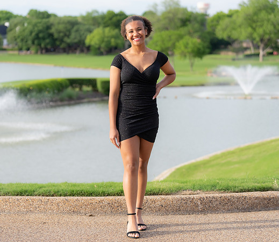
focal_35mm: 89
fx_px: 761
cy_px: 125
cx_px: 127
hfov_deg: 20.8
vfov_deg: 18.1
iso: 500
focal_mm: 70
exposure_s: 1/4000
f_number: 2.8
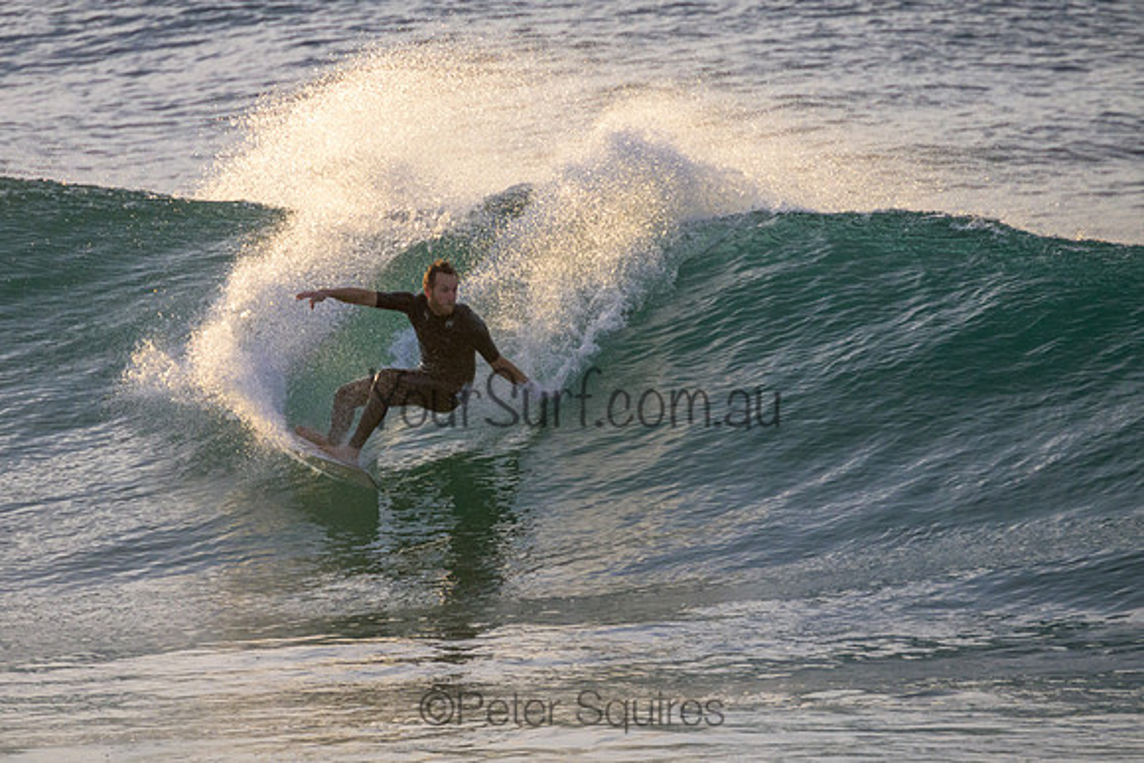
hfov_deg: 2.0
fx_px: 33138
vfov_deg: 1.3
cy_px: 360
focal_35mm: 1043
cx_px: 399
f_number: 11
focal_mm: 800
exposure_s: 1/1600
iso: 2000
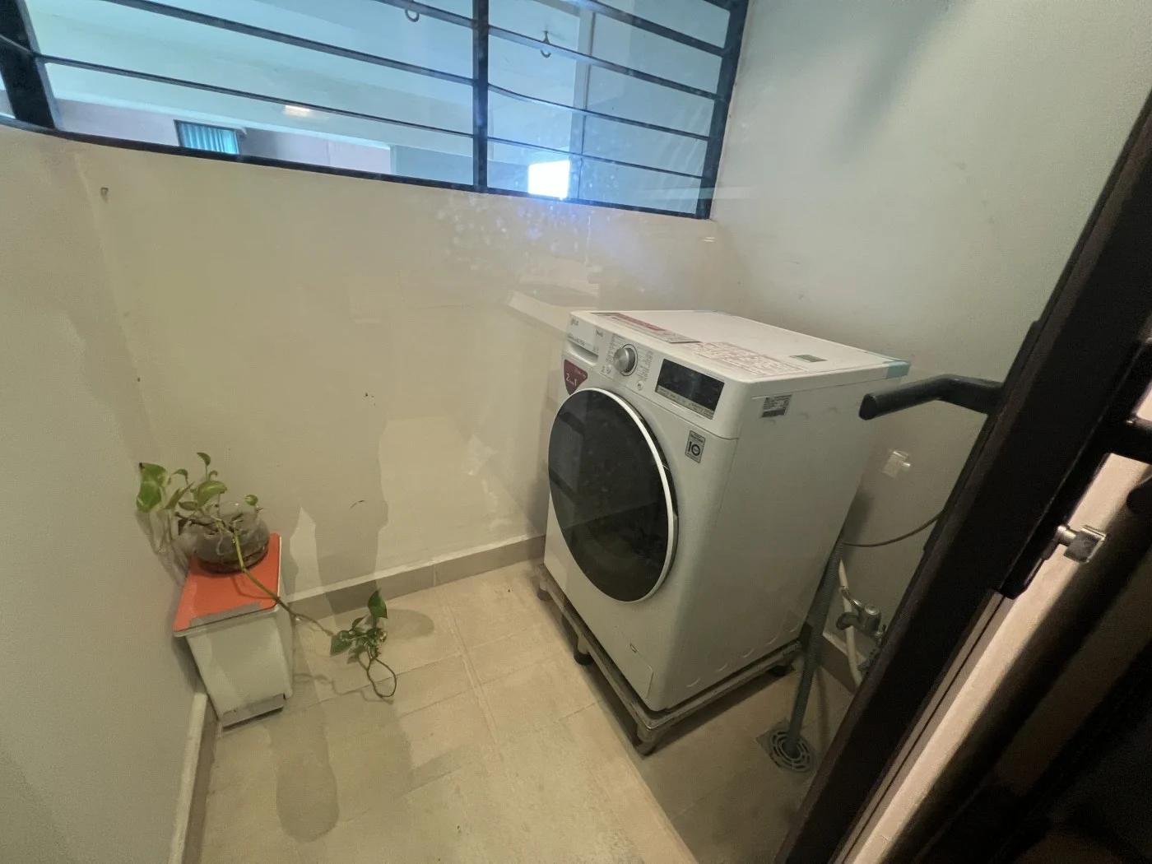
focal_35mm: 13
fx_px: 433
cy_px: 432
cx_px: 576
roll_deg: -7.3
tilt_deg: -24.5
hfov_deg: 106.2
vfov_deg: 89.9
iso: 250
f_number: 1.8
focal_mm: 1.57
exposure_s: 1/50
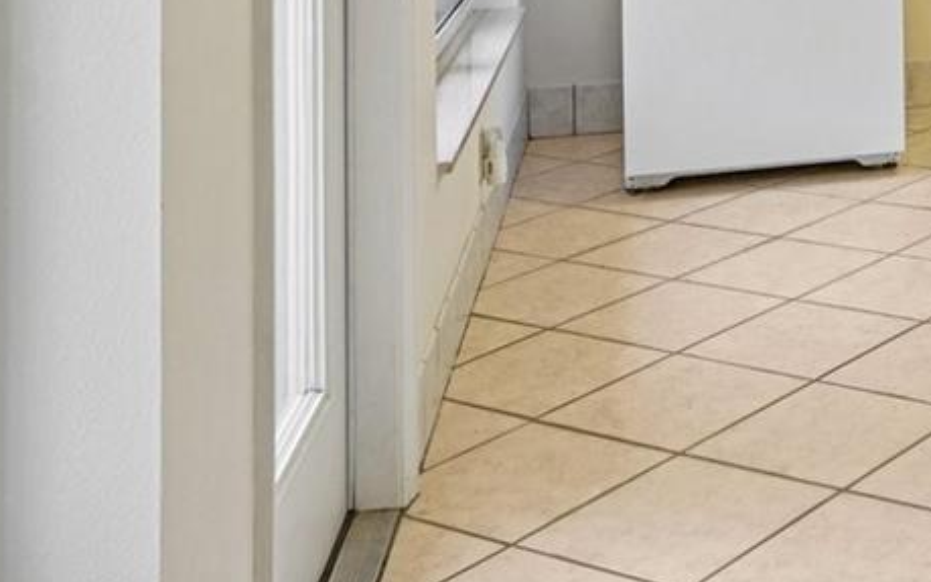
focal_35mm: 64
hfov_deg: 25.8
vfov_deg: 18.1
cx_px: 1302
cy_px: -294
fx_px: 1624
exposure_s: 1/30
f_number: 9
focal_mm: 18
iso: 250
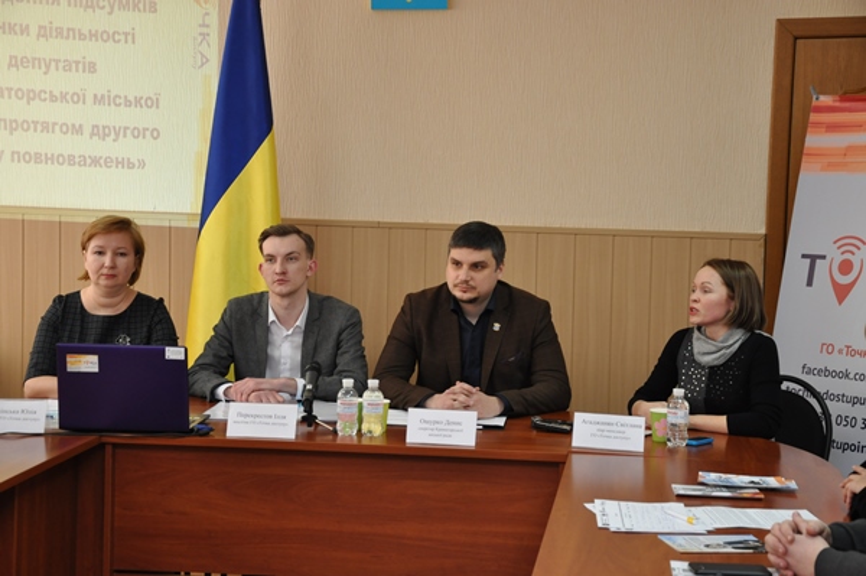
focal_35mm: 72
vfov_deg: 18.9
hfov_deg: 28.1
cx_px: 433
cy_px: 288
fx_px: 1731
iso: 800
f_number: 4.8
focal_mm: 48
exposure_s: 1/60
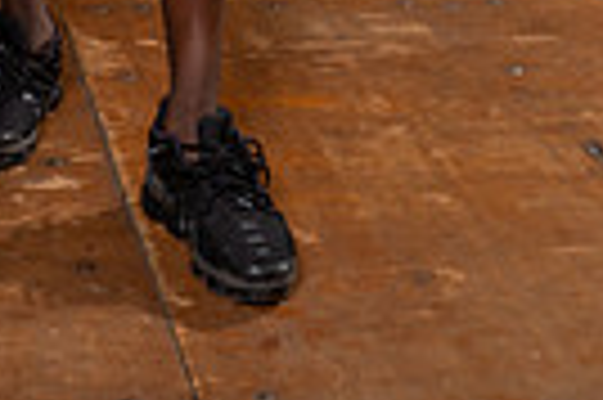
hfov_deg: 16.8
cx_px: 99
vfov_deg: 10.0
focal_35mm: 121
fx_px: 2024
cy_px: -530
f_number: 5.6
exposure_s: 1/200
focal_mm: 36
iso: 320
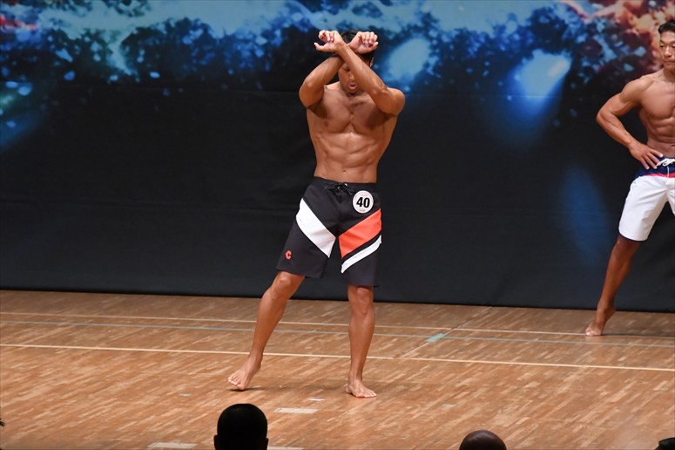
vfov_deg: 4.8
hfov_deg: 7.2
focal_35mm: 285
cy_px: 225
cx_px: 338
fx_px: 5341
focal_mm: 190
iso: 6400
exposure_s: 1/400
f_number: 5.6
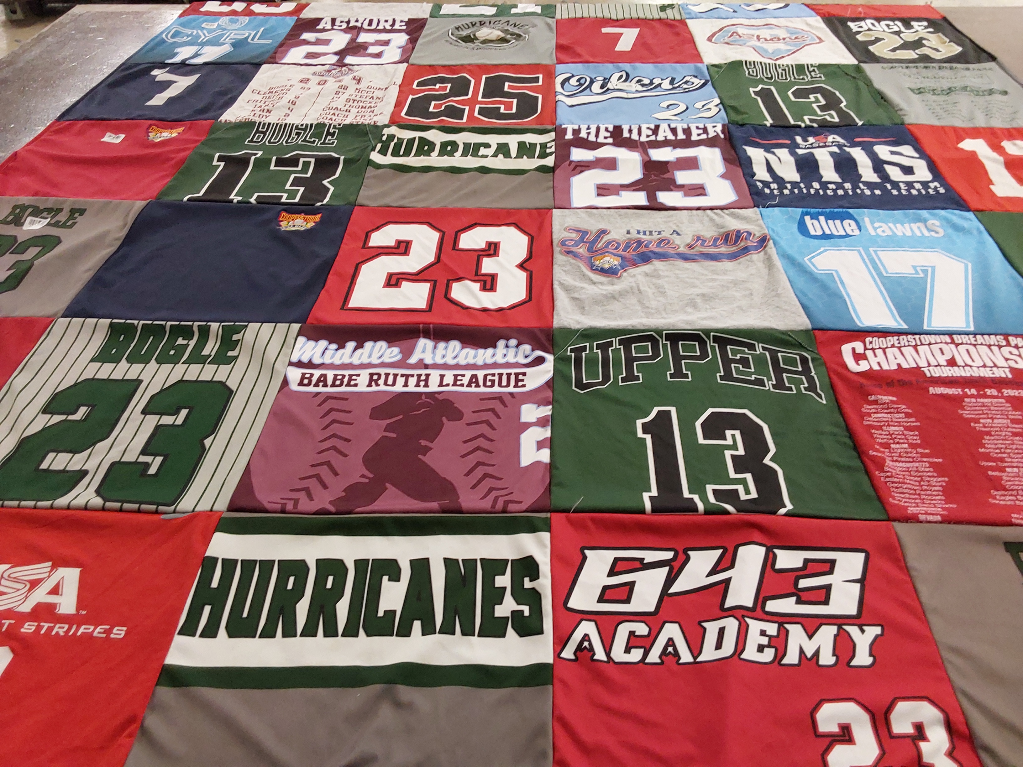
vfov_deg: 49.7
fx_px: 827
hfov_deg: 63.4
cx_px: 512
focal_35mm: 28
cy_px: 384
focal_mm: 2.91
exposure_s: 1/60
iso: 160
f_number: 1.9
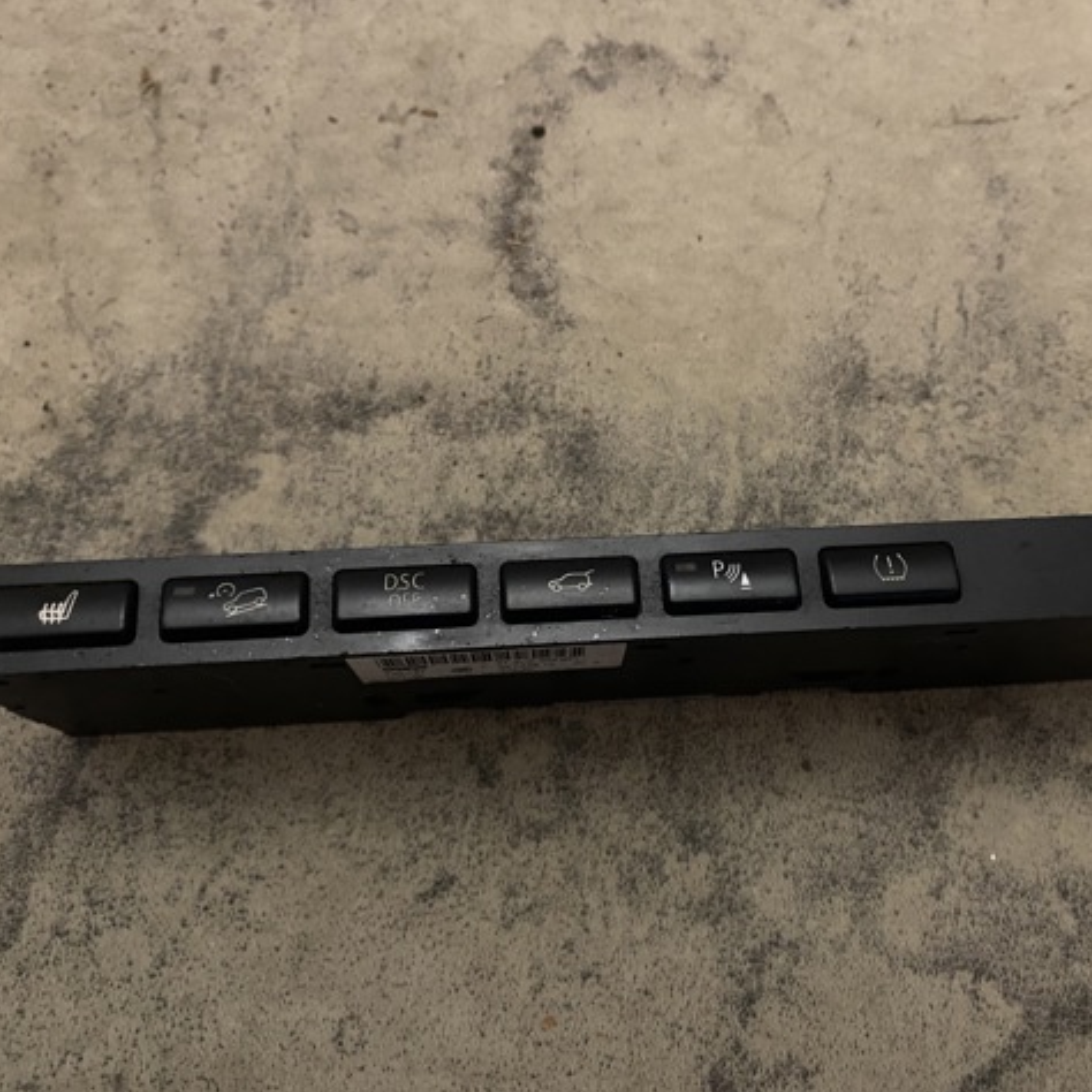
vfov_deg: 52.5
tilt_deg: -65.1
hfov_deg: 52.4
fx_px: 1106
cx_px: 617
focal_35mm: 31
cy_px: 549
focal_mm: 4.25
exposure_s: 1/30
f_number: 1.8
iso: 1000
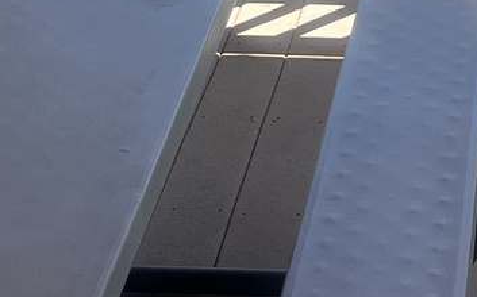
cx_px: 400
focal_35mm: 160
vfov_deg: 7.3
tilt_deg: -4.5
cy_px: -575
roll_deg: +0.3
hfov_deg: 13.0
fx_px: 2078
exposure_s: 1/1992
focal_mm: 5.1
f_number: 1.6
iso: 50
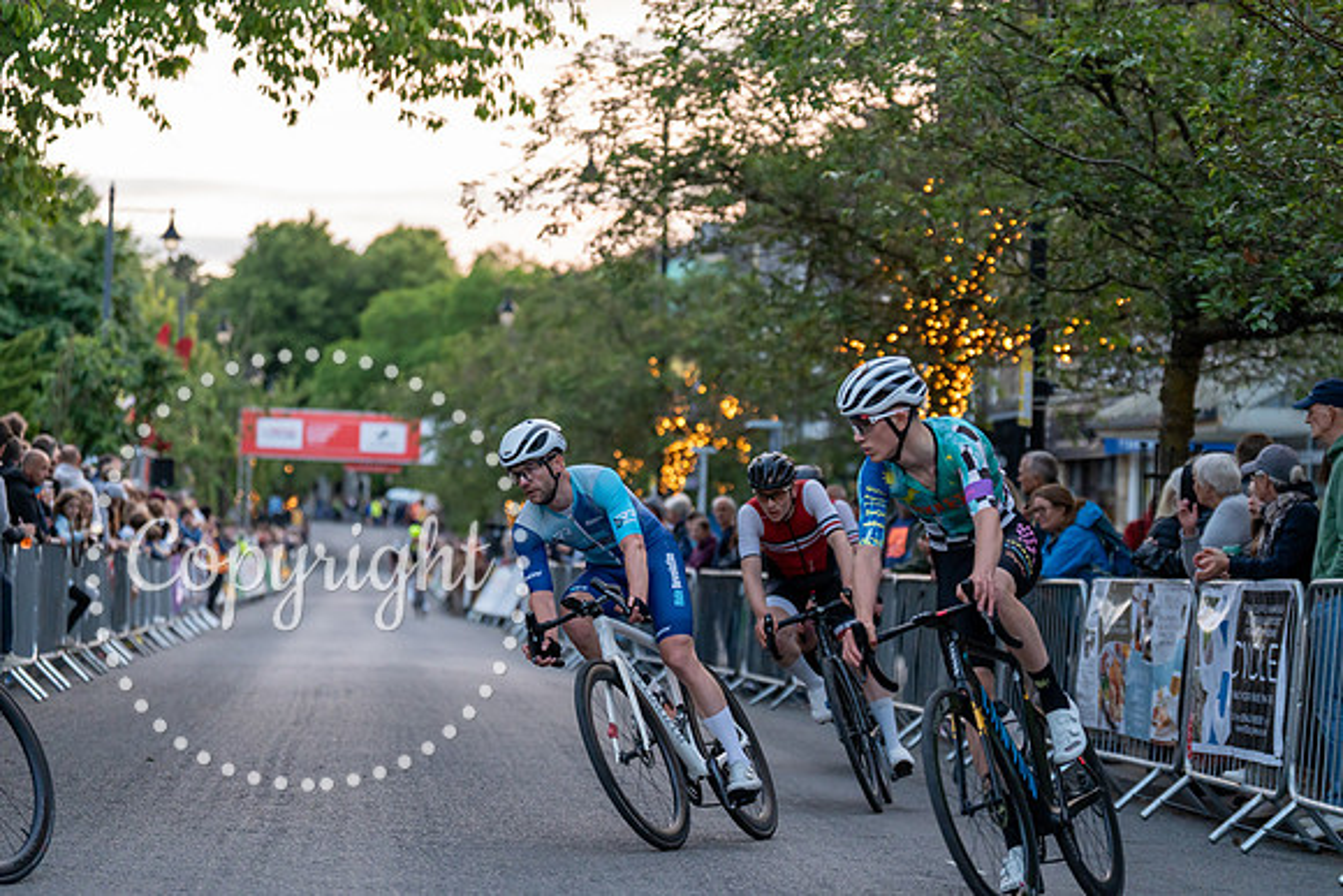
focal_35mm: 101
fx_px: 3769
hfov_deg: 20.2
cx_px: 672
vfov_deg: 13.6
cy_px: 448
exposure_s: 1/1000
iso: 3200
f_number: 2.8
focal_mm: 101
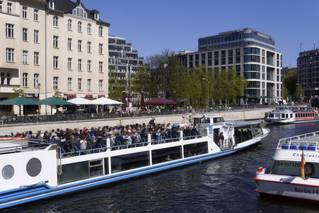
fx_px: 398
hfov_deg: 43.6
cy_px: 106
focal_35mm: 45
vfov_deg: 29.8
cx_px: 160
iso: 160
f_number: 8
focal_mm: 30
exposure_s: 1/800
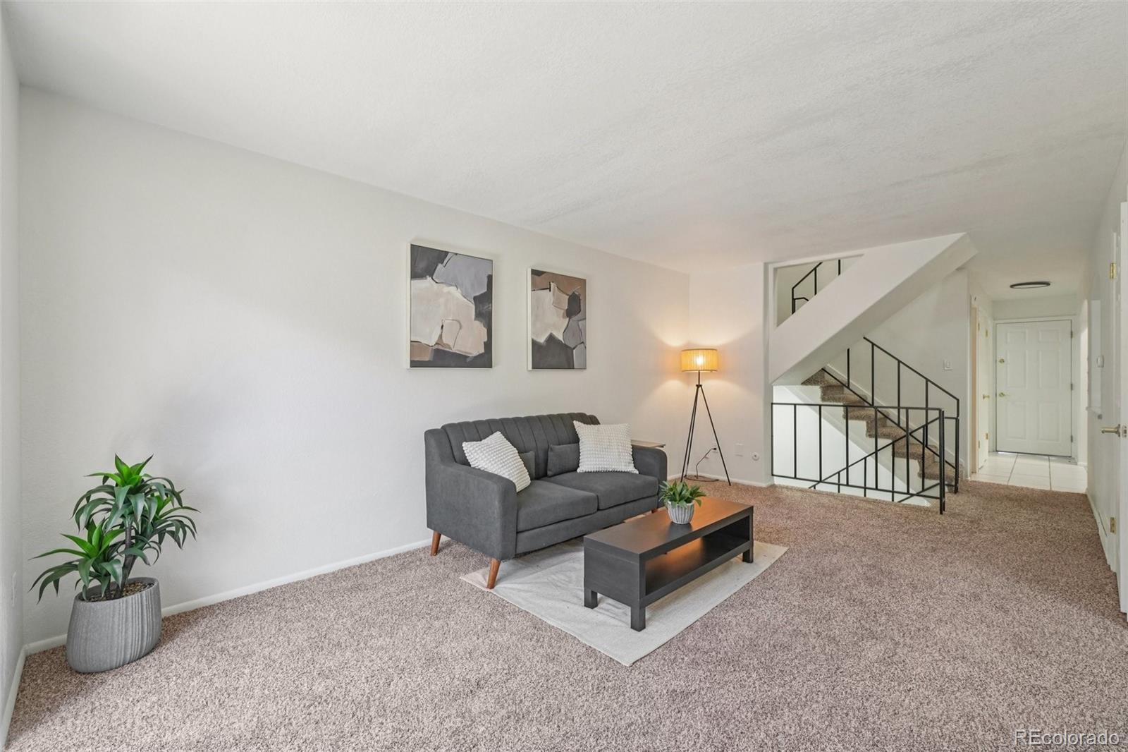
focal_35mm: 15
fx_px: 470
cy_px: 376
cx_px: 564
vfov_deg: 77.3
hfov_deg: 100.4
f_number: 8
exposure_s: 1/13
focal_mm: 10
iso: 800
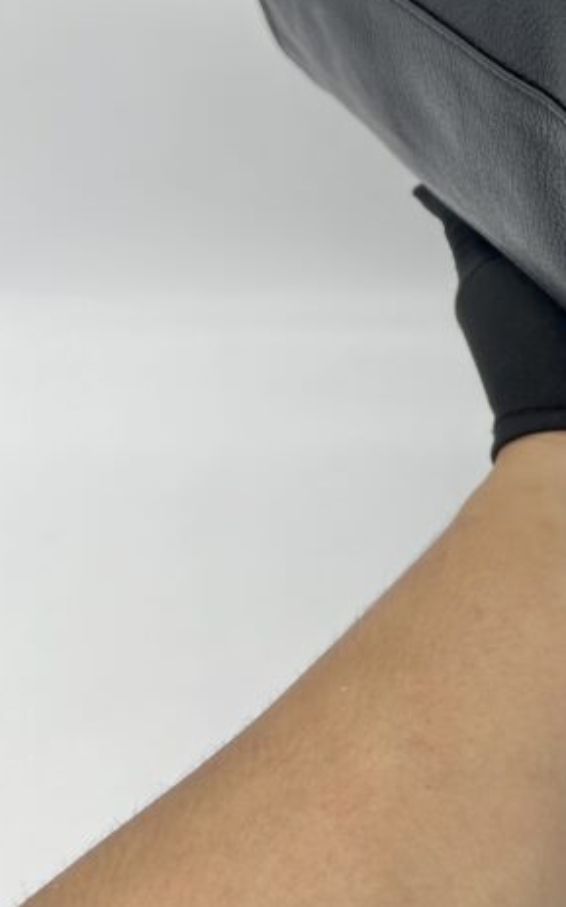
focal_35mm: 61
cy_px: 112
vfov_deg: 32.1
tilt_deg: -24.6
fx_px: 1507
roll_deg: +0.6
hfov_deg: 19.7
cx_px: 725
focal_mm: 5.7
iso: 40
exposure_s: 1/100
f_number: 1.5
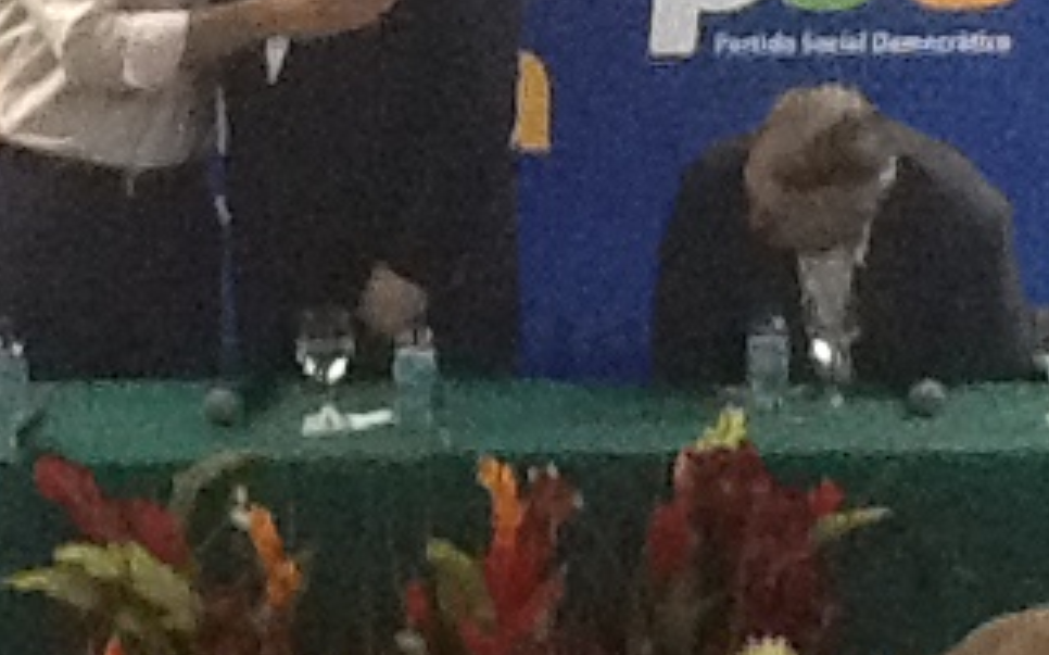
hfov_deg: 15.0
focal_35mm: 139
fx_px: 3972
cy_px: 49
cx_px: 303
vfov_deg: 9.4
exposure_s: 1/30
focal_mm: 2.03
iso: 320
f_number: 2.4
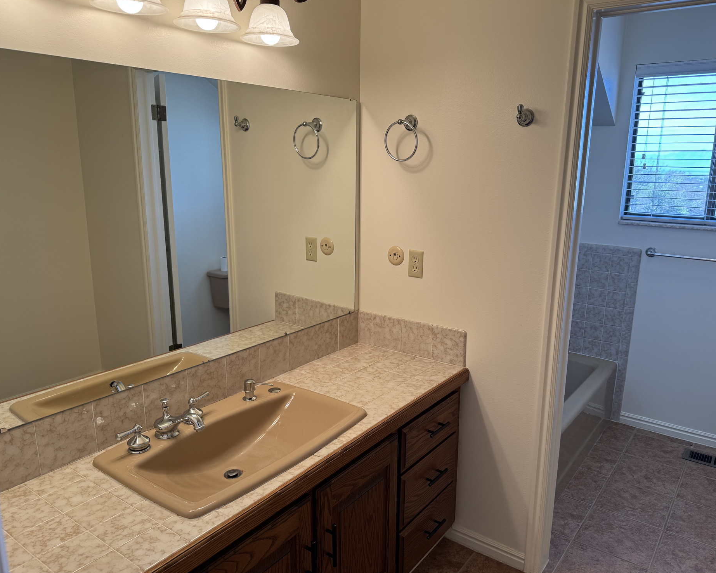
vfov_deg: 54.9
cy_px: 290
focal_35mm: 26
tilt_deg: -13.9
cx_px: 371
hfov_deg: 66.0
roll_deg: -0.6
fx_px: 551
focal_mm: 6.76
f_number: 1.78
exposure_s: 1/120
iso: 80
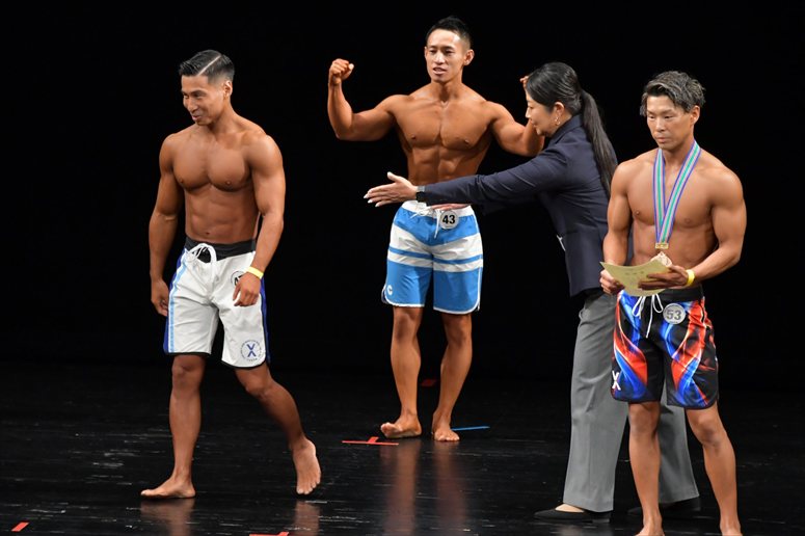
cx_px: 402
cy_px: 268
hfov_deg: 6.5
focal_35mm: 315
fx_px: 7040
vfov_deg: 4.4
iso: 3200
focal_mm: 210
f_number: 5.6
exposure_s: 1/400
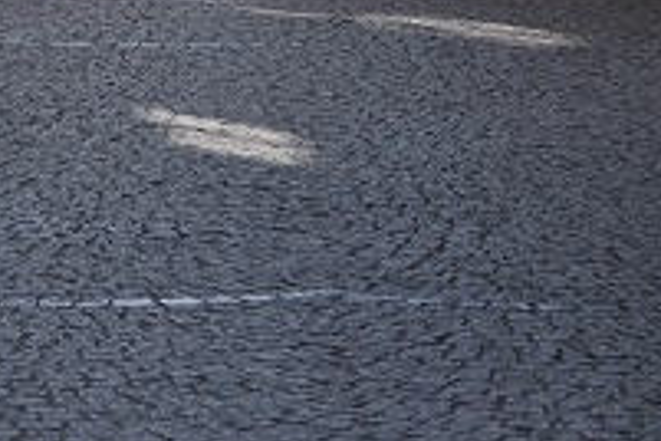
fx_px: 4526
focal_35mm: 246
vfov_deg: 5.6
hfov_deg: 8.4
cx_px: 237
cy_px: -72
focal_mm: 55
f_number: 7.1
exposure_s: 1/200
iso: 200
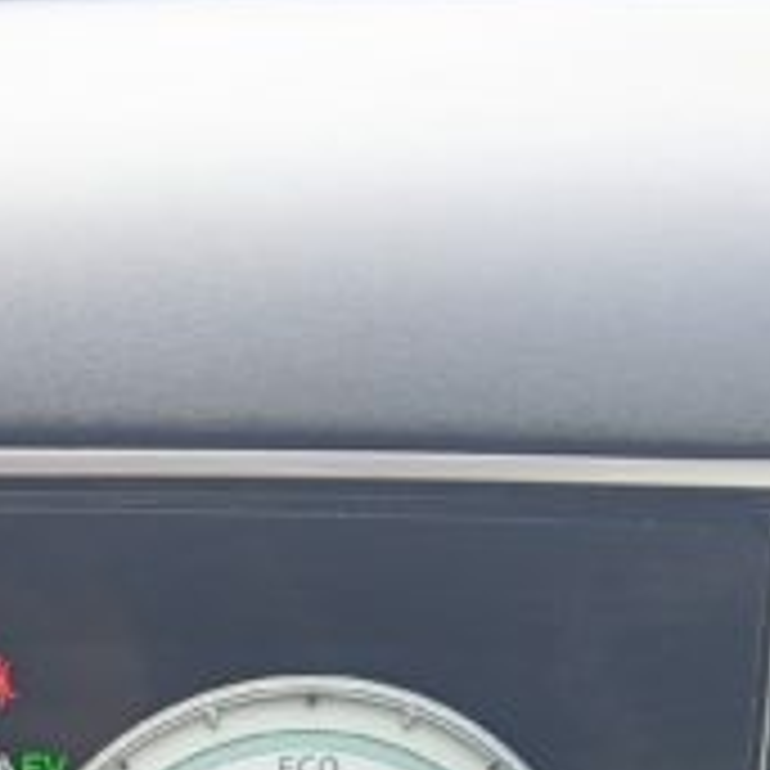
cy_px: 914
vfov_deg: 16.2
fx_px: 2592
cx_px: -563
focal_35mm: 103
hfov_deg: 15.0
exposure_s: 1/50
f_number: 1.8
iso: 64
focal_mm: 3.98
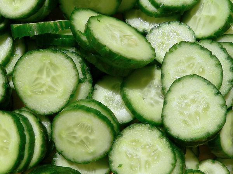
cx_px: 116
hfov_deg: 51.4
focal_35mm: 36
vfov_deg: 39.7
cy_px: 87
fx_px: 242
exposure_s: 1/800
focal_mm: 6
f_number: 8
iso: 100
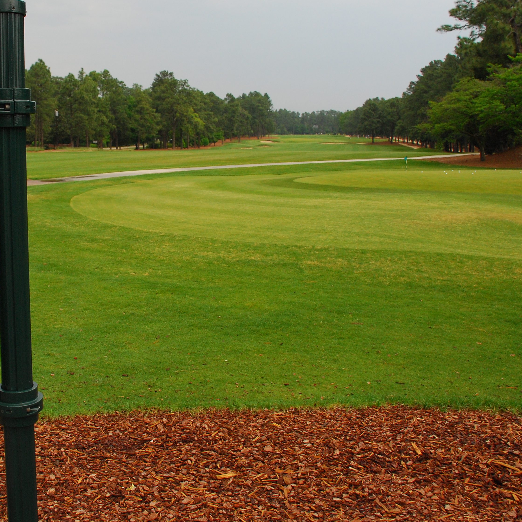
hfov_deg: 37.7
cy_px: 223
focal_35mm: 44
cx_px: 149
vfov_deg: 38.3
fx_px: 751
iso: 400
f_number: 5.6
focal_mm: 20
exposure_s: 1/160
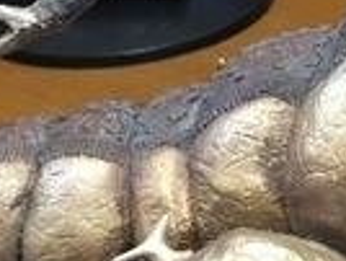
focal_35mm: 173
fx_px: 1732
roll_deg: -0.6
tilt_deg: -18.4
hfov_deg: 10.6
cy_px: -173
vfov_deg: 8.4
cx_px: 661
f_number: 2.2
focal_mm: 4.15
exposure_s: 1/15
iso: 50
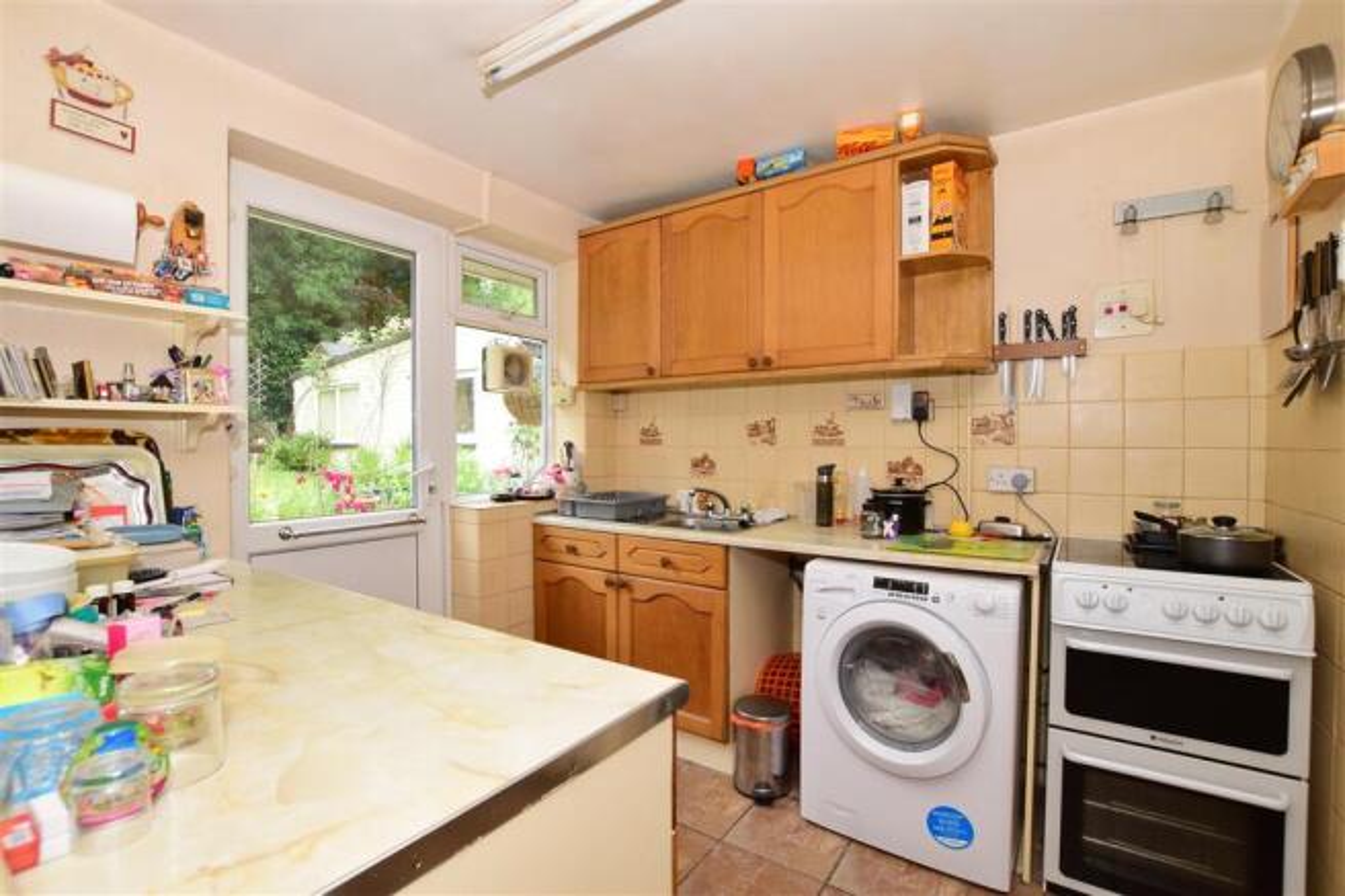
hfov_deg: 100.4
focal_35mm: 15
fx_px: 560
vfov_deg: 77.3
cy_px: 448
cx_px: 672
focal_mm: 10
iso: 400
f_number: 7.1
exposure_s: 1/50
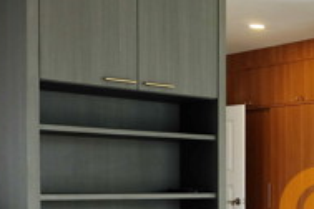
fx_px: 663
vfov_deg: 17.5
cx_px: 477
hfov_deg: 21.9
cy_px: 211
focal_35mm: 76
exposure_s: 1/125
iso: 400
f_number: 4.5
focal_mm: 16
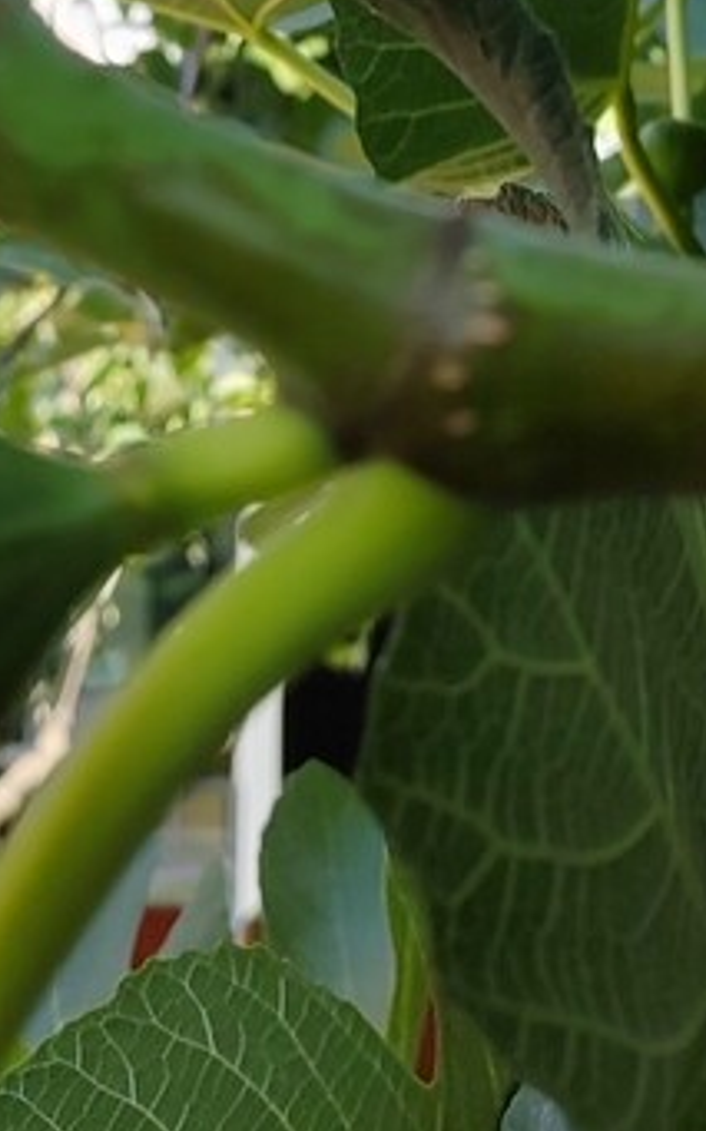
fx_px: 2649
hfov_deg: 15.2
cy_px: -315
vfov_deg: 21.8
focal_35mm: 86
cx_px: 305
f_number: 1.9
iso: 100
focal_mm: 5.52
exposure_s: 1/970
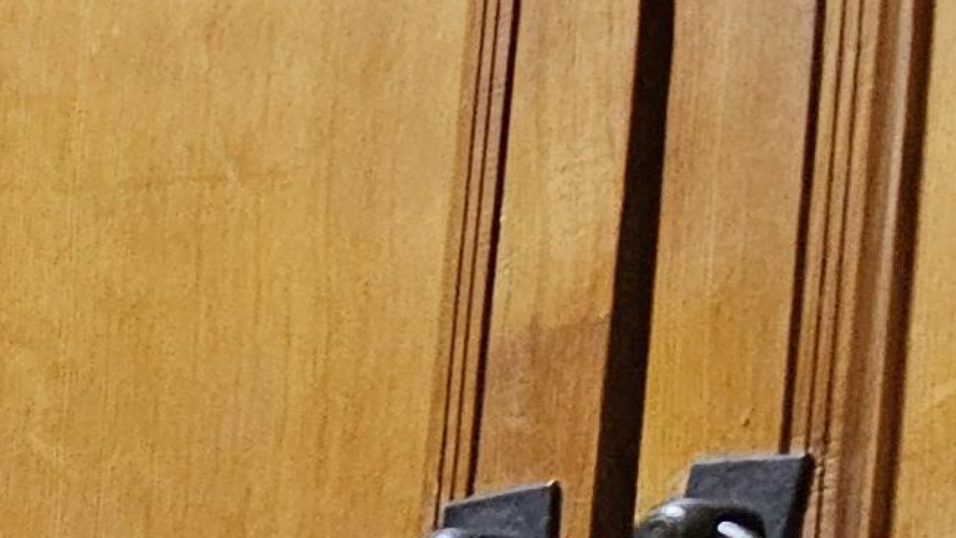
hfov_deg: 12.3
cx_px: -1762
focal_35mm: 87
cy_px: 1114
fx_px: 2205
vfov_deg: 12.2
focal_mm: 2.2
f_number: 2.2
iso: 320
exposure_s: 1/33
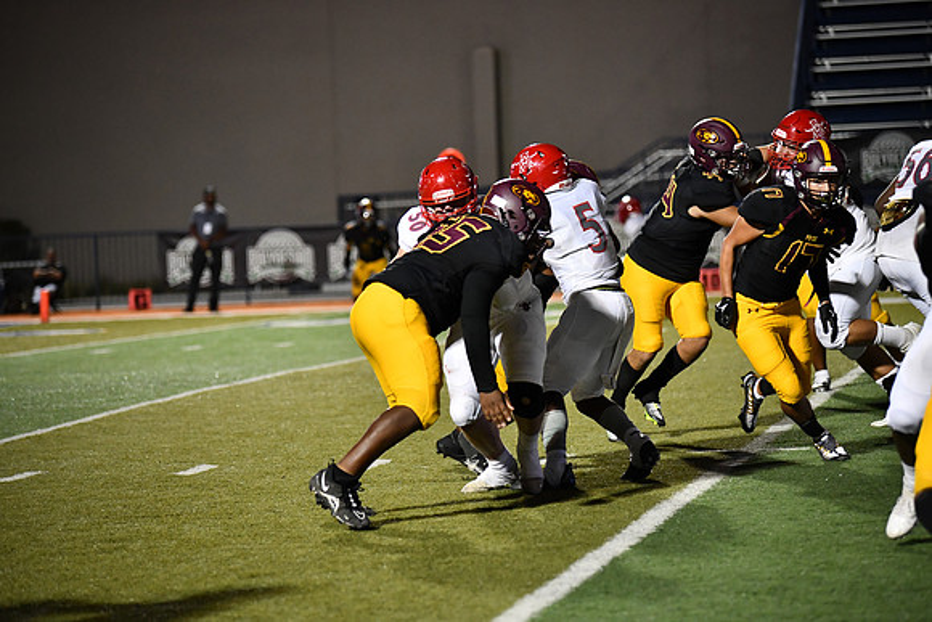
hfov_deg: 14.7
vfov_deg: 9.8
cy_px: 311
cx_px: 466
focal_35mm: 140
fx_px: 3625
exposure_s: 1/1250
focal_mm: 140
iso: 4000
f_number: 2.8
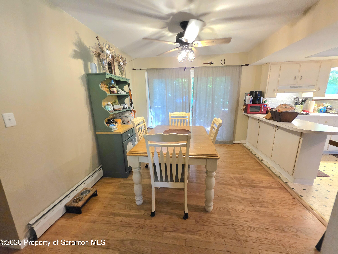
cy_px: 127
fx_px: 127
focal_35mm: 13
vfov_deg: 89.9
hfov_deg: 106.2
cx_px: 169
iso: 640
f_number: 1.9
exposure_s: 1/60.2
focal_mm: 2.2
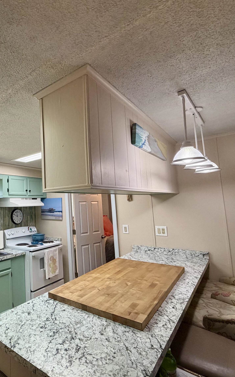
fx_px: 205
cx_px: 31
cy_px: 188
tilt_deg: +5.5
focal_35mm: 20
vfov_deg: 85.1
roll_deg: +0.5
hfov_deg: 53.5
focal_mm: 2.22
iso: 200
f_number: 2.2
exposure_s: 1/120
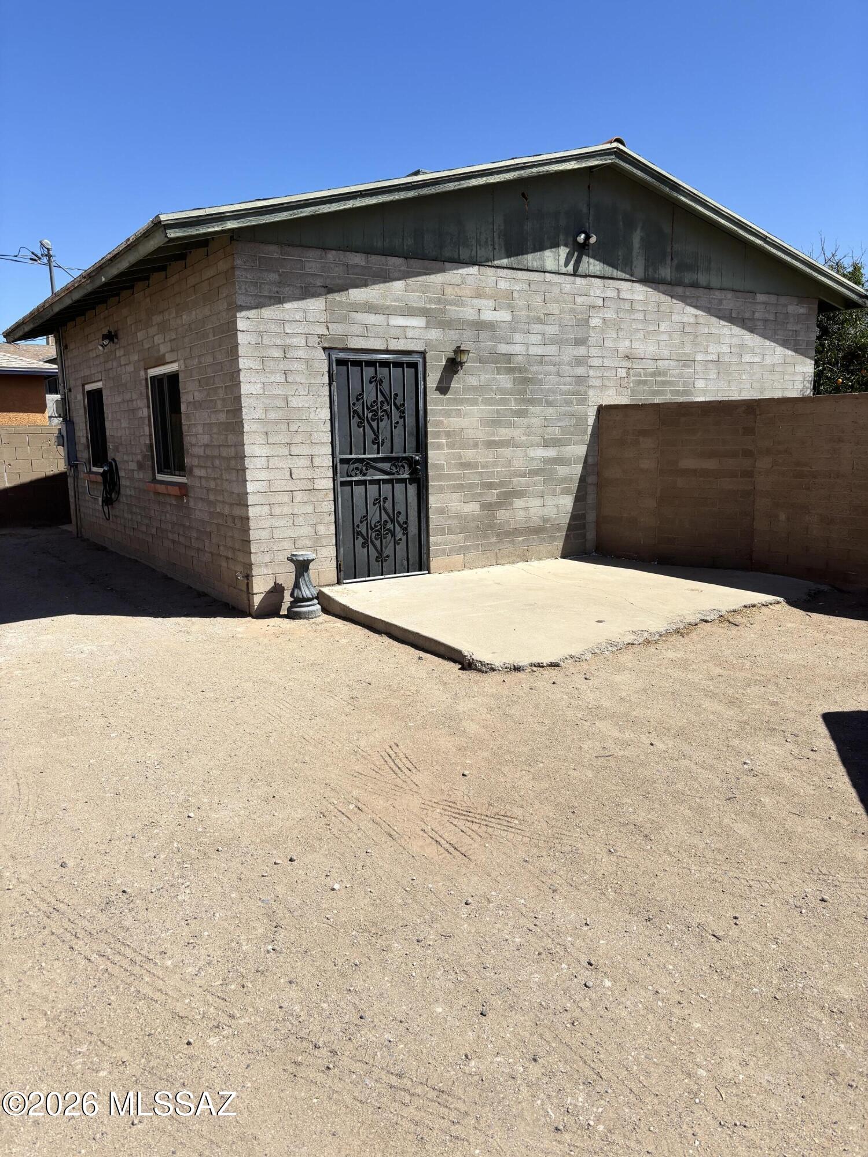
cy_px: 578
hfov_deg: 53.1
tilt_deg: -12.0
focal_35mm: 26
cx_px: 434
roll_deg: +2.4
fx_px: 869
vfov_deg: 67.3
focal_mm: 5.96
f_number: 1.6
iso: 50
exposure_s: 1/5076
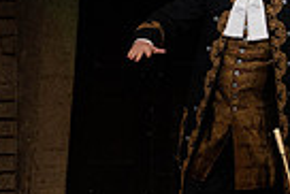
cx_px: 433
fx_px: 4943
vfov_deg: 2.2
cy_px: -46
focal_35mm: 613
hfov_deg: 3.3
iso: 3200
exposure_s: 1/250
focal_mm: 144
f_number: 9
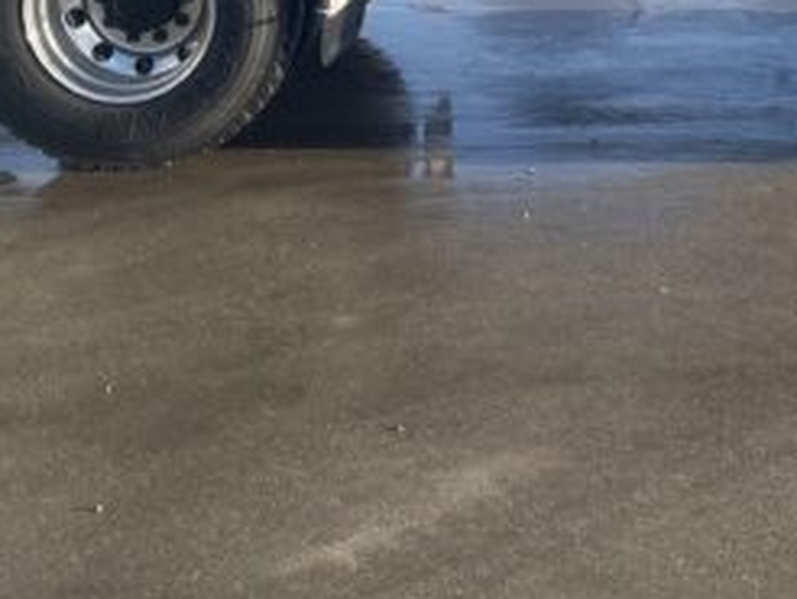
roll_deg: +0.1
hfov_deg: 24.1
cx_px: 768
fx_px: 1798
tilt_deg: -4.2
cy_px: -172
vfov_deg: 17.8
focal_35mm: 78
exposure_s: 1/1553
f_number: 1.6
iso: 32
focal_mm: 5.1
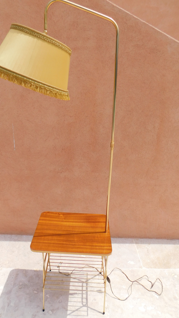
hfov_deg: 44.4
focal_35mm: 26
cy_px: 153
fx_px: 219
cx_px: 82
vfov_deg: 71.9
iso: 125
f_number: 6
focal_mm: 4
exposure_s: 1/400
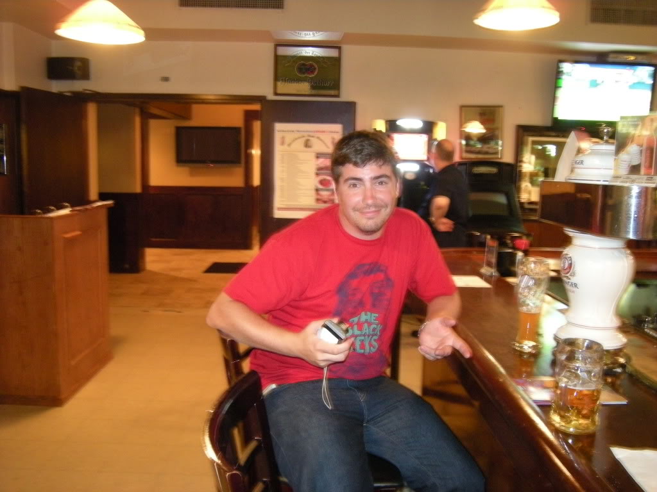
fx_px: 588
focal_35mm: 31
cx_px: 328
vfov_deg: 45.4
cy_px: 246
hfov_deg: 58.4
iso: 400
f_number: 2.9
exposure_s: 1/2
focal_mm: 5.3
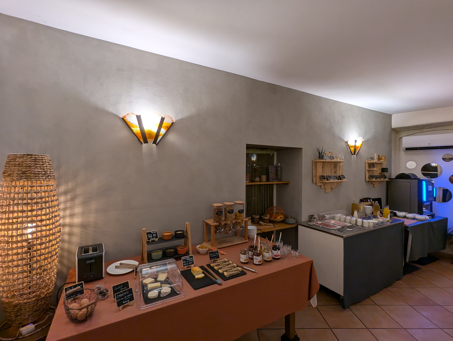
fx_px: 210
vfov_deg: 78.2
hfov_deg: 94.4
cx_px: 226
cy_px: 170
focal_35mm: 16
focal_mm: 2.35
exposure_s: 1/29.2
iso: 58
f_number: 2.2
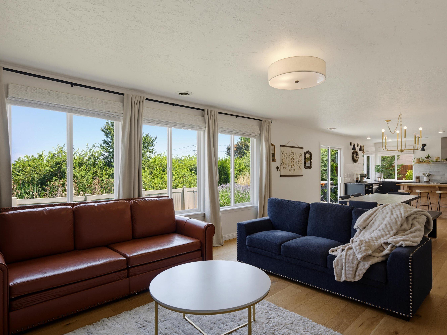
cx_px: 236
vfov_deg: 63.4
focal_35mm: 21
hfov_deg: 78.9
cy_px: 169
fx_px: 271
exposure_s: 1/20
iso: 200
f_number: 10
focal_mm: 19
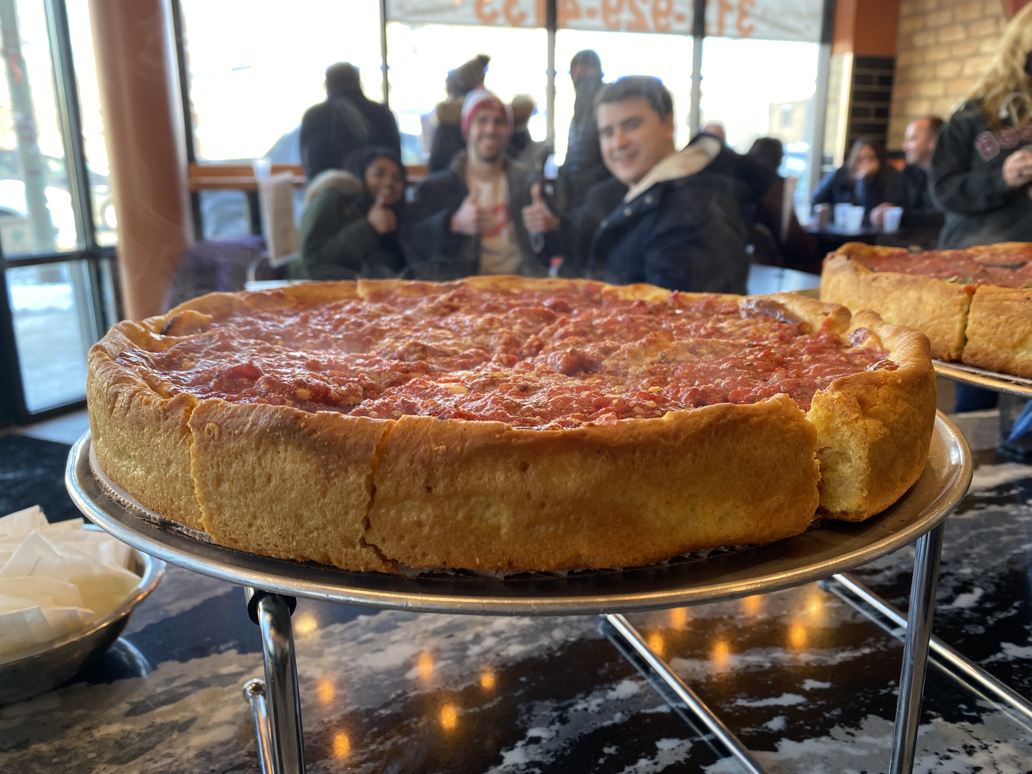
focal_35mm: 26
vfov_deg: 53.1
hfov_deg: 67.3
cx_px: 516
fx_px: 775
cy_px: 387
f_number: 1.8
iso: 100
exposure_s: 1/120
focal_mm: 4.25
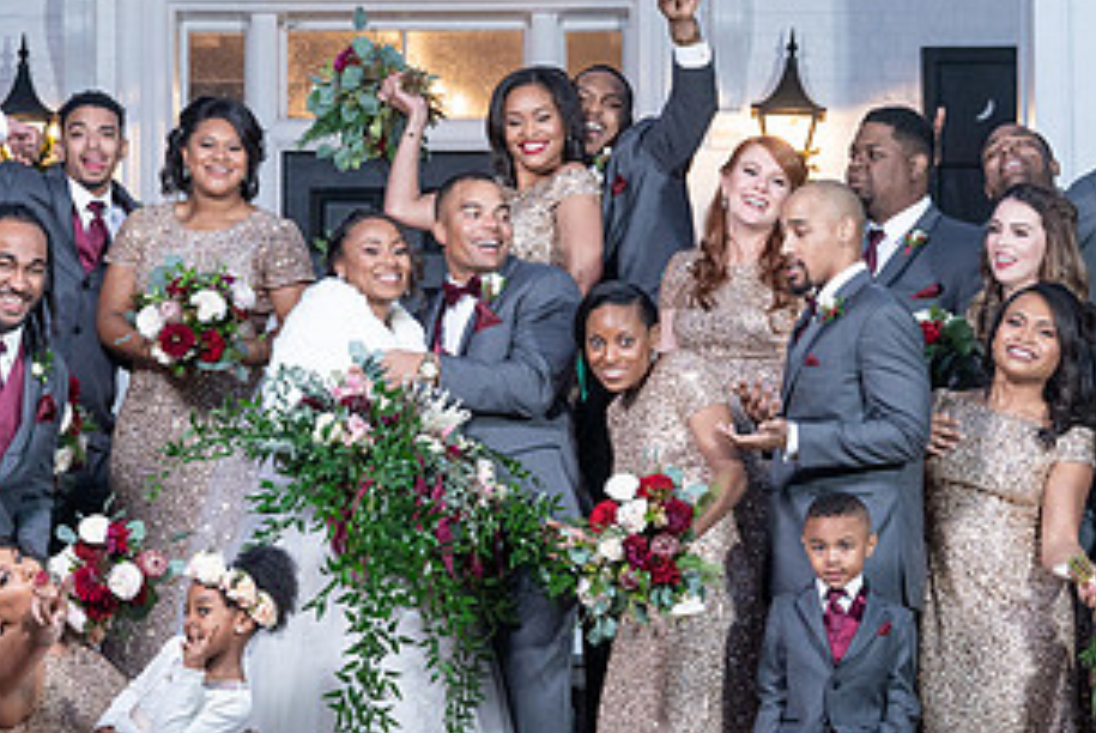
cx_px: 477
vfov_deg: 6.4
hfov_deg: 9.6
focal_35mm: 215
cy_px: 370
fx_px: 6552
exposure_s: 1/100
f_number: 6.3
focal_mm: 103
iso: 2000
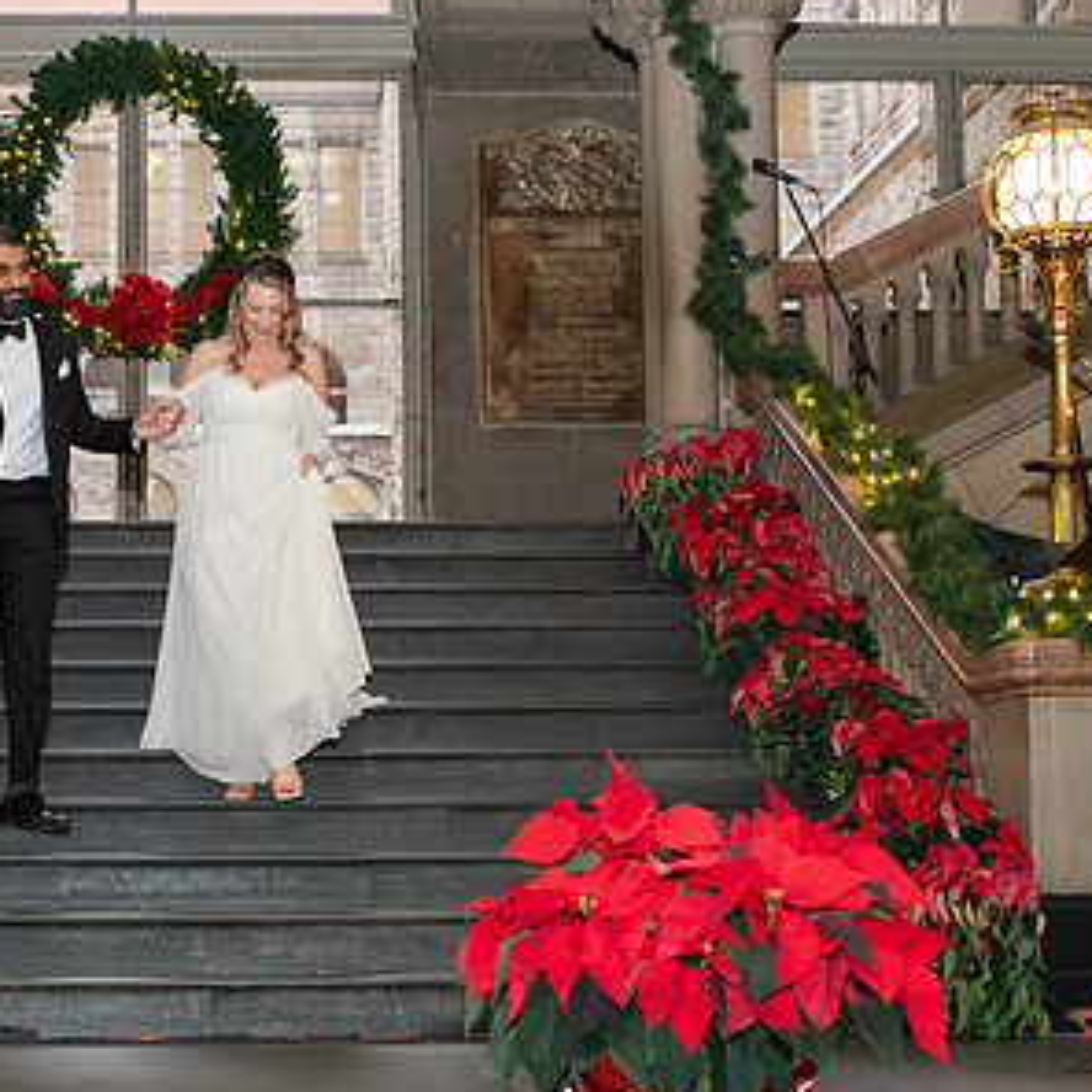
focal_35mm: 75
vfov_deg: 23.0
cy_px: 649
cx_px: 163
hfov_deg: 22.6
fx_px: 2677
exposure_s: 1/200
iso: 1000
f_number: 3.5
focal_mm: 35
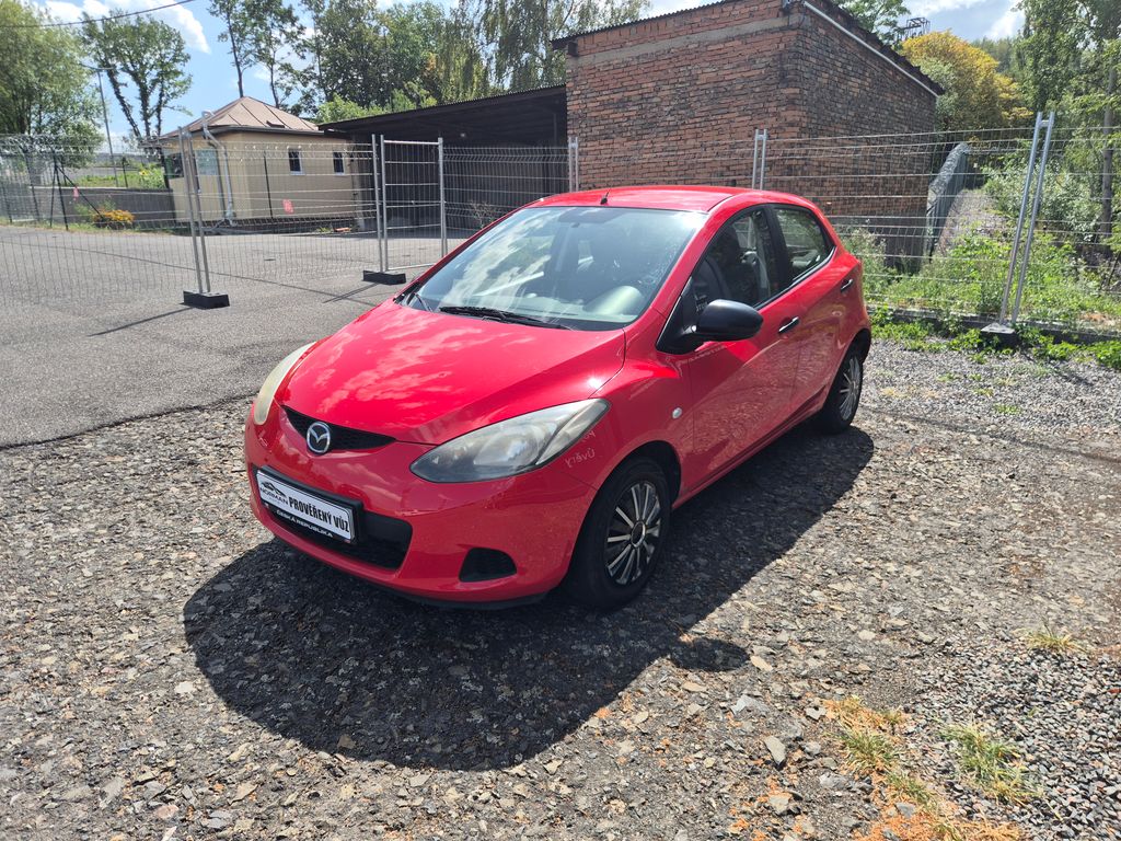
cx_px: 560
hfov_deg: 73.9
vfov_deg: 58.9
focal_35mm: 23
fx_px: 745
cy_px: 420
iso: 25
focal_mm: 5.4
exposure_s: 1/1144
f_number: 1.8
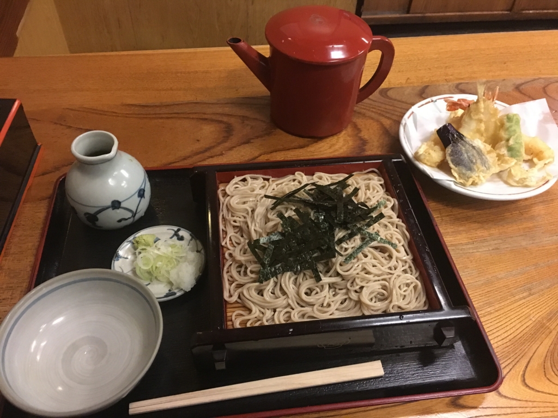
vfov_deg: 48.2
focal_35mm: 29
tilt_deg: -47.5
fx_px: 467
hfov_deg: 61.7
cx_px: 279
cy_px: 209
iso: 320
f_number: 2.2
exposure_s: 1/15
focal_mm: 4.15
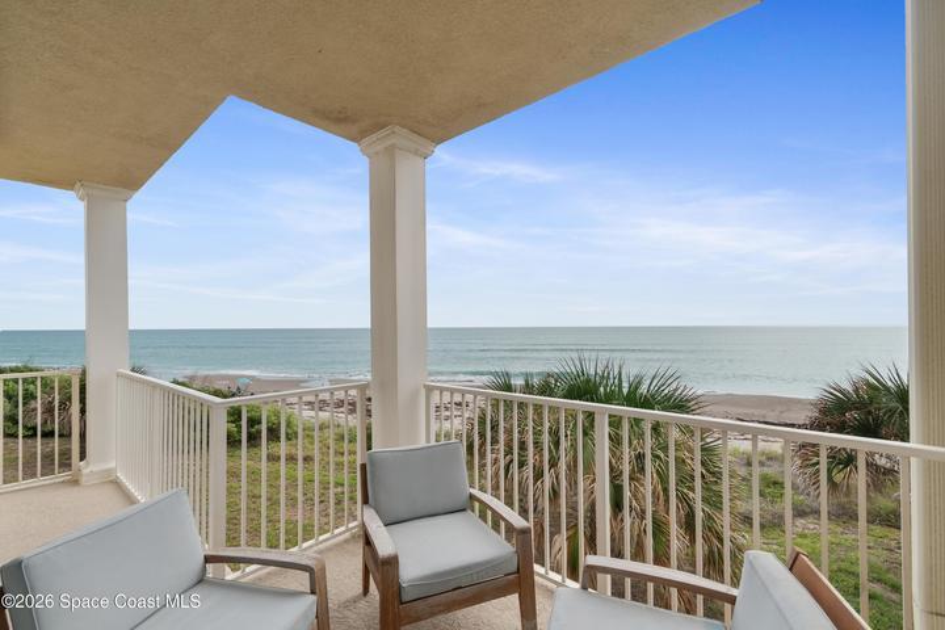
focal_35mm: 15
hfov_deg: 100.4
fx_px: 394
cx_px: 472
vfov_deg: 77.3
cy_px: 315
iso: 320
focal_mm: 10
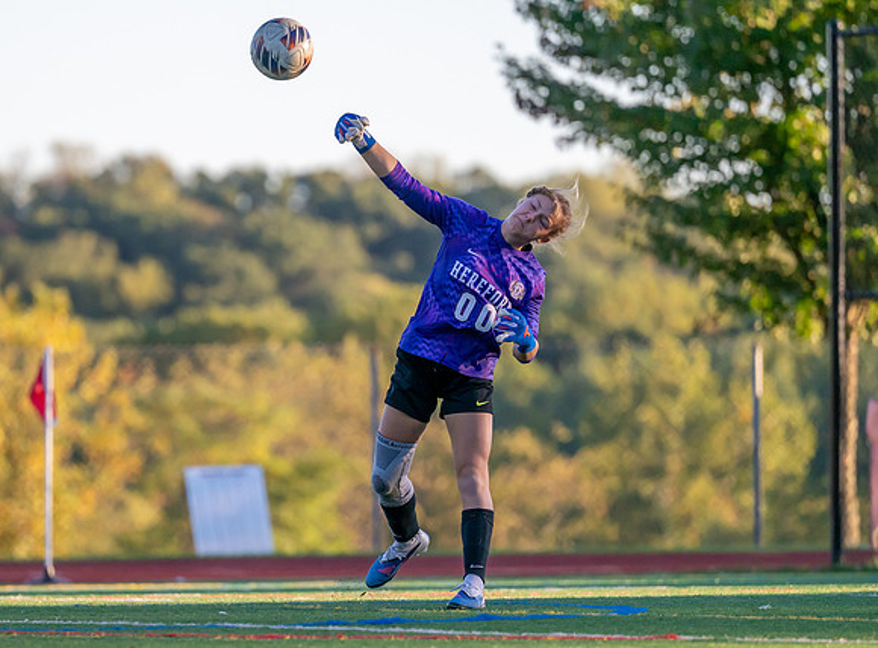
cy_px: 361
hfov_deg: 4.7
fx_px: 10666
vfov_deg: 3.5
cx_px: 289
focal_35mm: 423
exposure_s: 1/3200
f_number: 2.8
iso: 400
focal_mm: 200
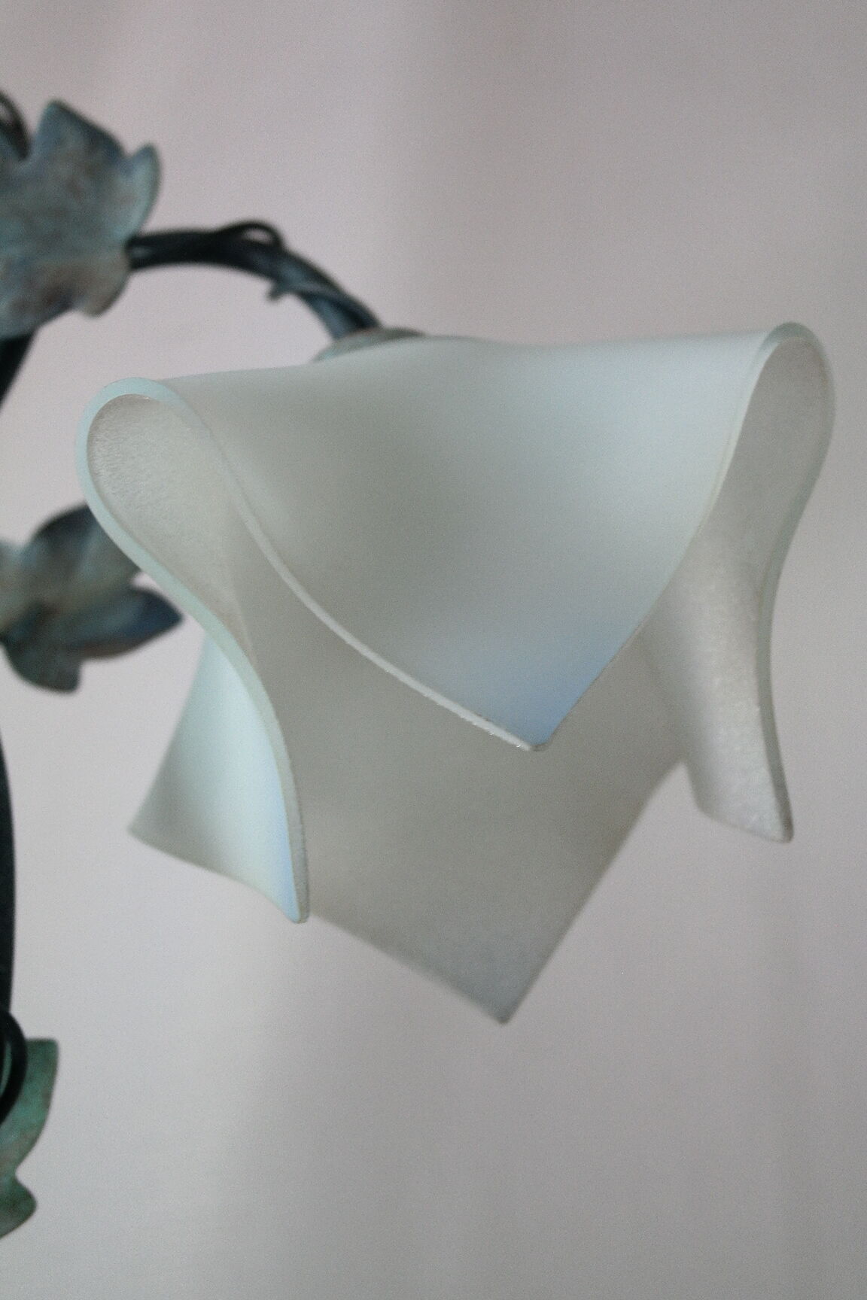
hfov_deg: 27.5
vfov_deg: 40.3
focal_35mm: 49
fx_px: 1770
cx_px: 434
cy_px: 650
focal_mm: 32
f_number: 4.5
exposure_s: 1/60
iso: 800
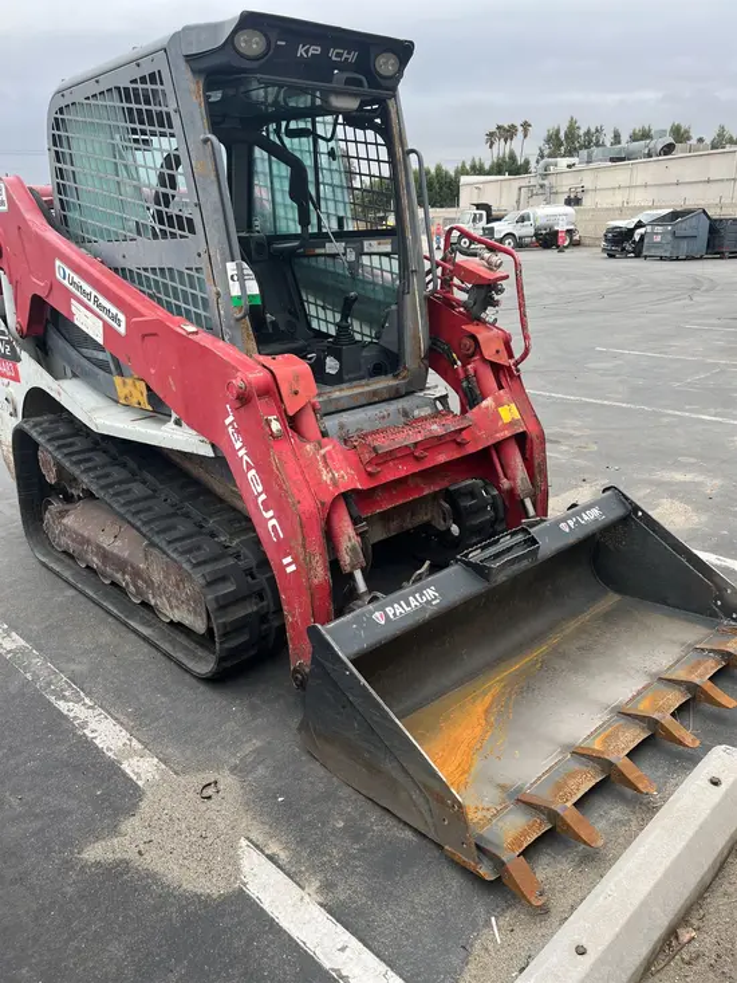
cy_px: 492
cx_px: 368
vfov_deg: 67.3
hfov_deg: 53.1
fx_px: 738
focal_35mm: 26
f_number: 1.6
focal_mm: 5.1
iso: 40
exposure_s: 1/122
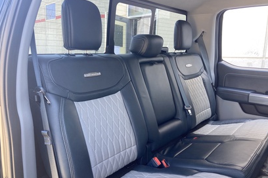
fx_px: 223
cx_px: 131
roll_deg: -1.9
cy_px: 95
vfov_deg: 43.6
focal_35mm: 30
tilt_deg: -9.3
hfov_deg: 61.9
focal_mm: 3.99
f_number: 1.8
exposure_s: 1/54
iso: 50
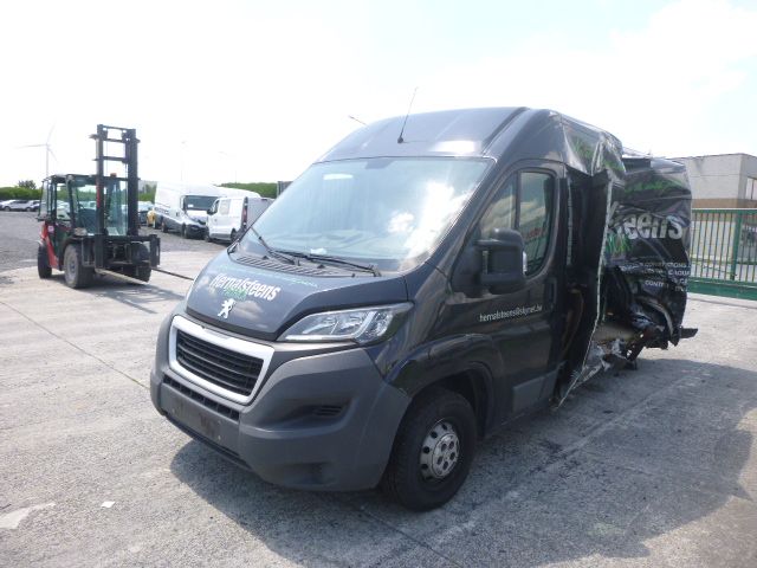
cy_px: 284
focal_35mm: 25
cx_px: 378
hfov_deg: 69.4
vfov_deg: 54.9
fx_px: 547
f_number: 3.9
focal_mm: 4.5
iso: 100
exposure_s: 1/200
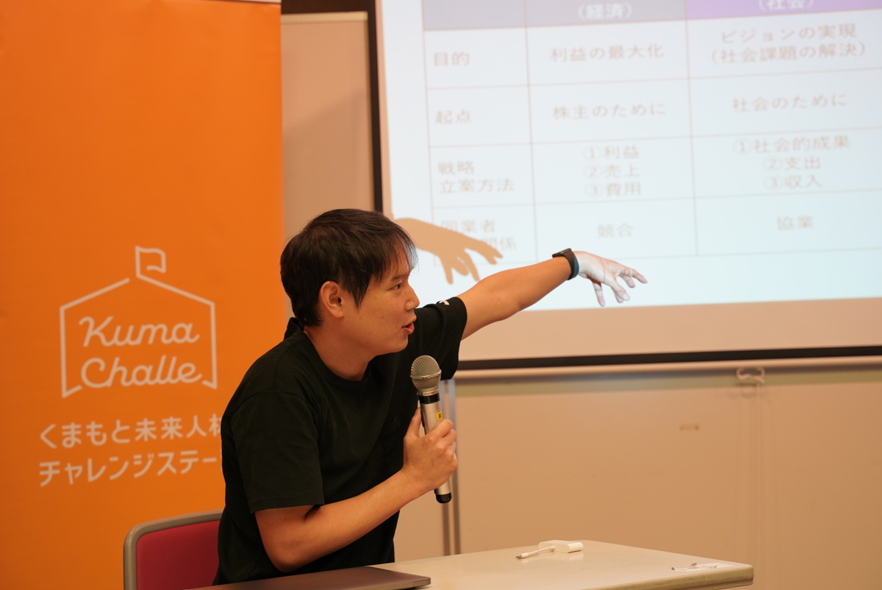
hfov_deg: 36.8
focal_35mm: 54
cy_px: 295
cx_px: 441
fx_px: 1324
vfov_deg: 25.1
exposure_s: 1/160
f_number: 4
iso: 1250
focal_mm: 54
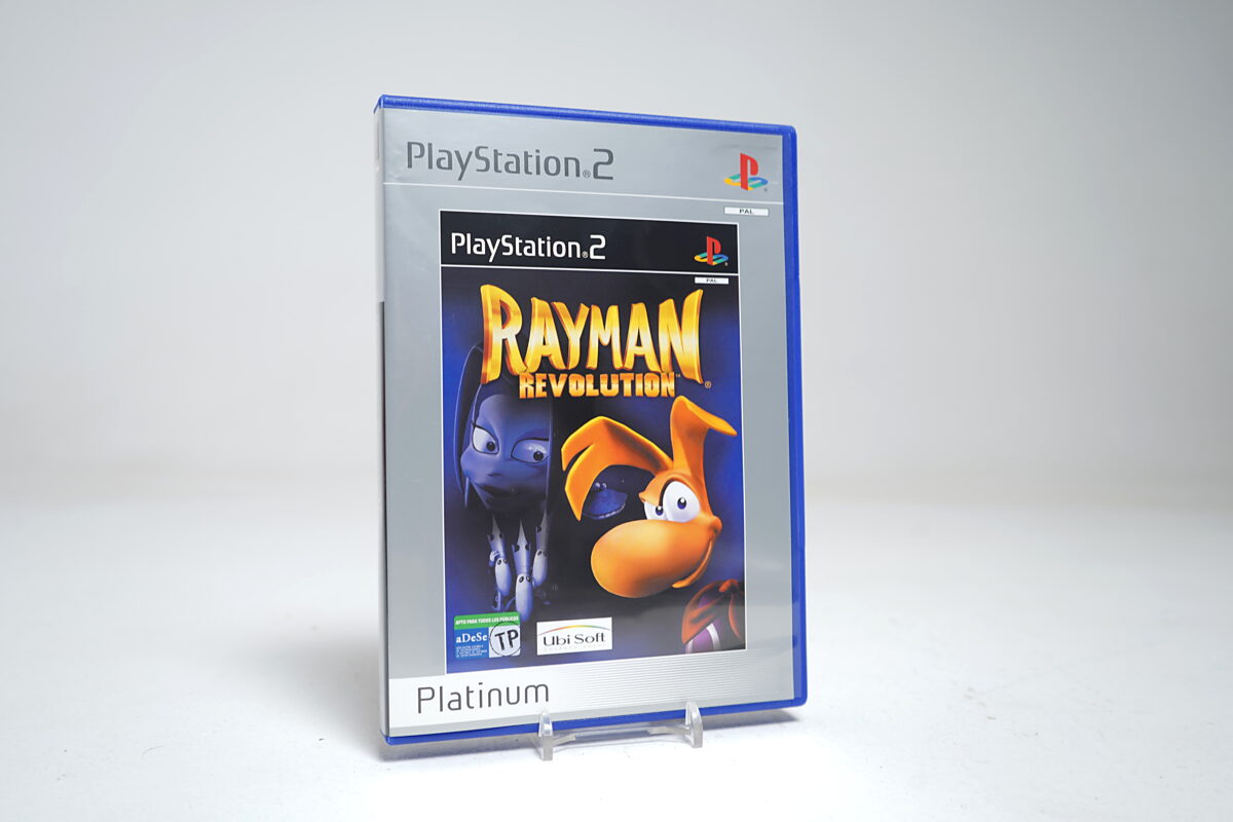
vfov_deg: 41.1
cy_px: 411
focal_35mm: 32
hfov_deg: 58.7
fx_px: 1096
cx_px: 616
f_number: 5
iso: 64
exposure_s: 1/5
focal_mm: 32
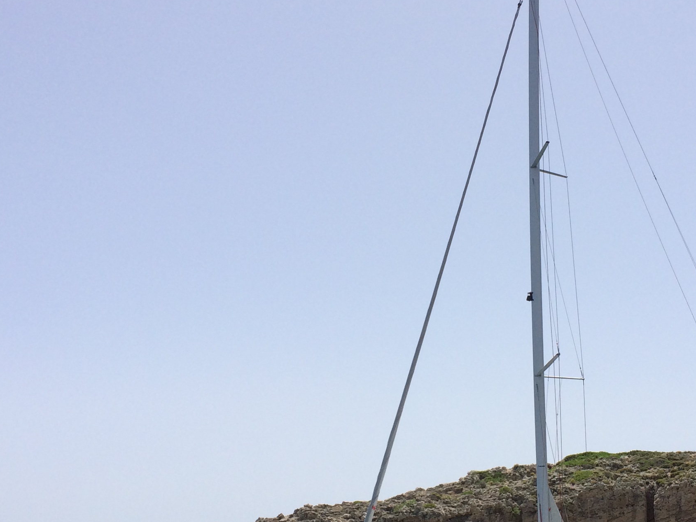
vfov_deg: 26.0
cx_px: 458
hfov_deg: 34.1
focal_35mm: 56
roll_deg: +1.4
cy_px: 324
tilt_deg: +13.6
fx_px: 1126
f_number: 2.2
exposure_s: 1/3731
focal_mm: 4.15
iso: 32
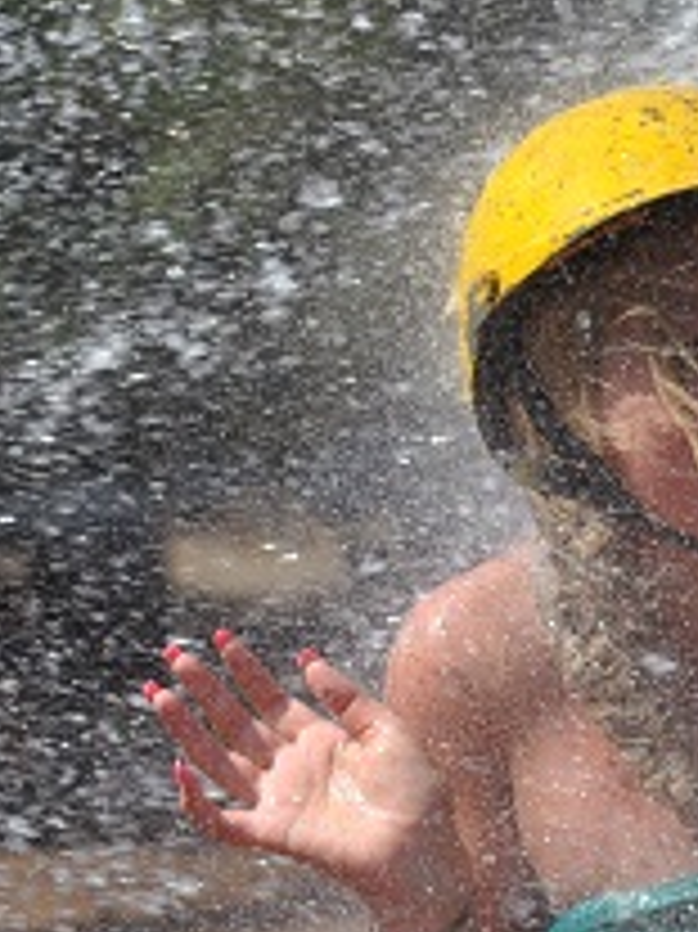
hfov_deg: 3.4
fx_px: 11799
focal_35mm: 438
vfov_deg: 4.5
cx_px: 802
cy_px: 738
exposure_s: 1/1600
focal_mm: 105
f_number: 6.3
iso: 400
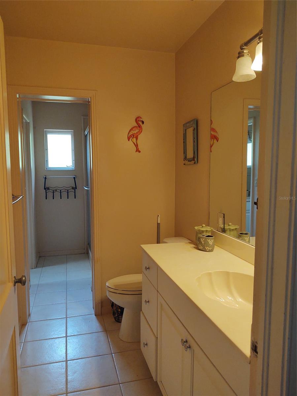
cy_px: 198
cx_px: 148
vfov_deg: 65.3
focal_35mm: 27
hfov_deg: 51.4
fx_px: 309
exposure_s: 1/100
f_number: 1.7
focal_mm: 4.75
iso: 185
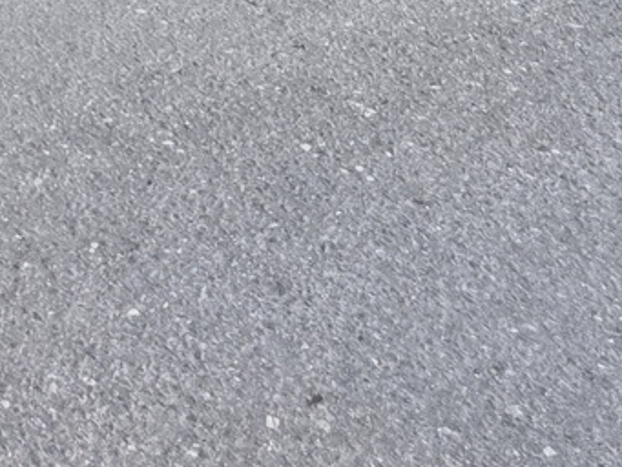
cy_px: -580
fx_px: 1941
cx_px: -441
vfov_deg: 11.7
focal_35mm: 108
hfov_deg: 15.9
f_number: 1.8
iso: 200
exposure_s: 1/182
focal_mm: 5.4
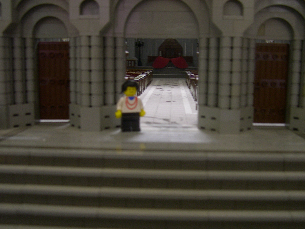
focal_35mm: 42
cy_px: 114
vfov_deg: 34.3
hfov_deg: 44.8
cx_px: 152
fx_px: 370
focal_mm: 9
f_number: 2.9
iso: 232
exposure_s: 1/4.9
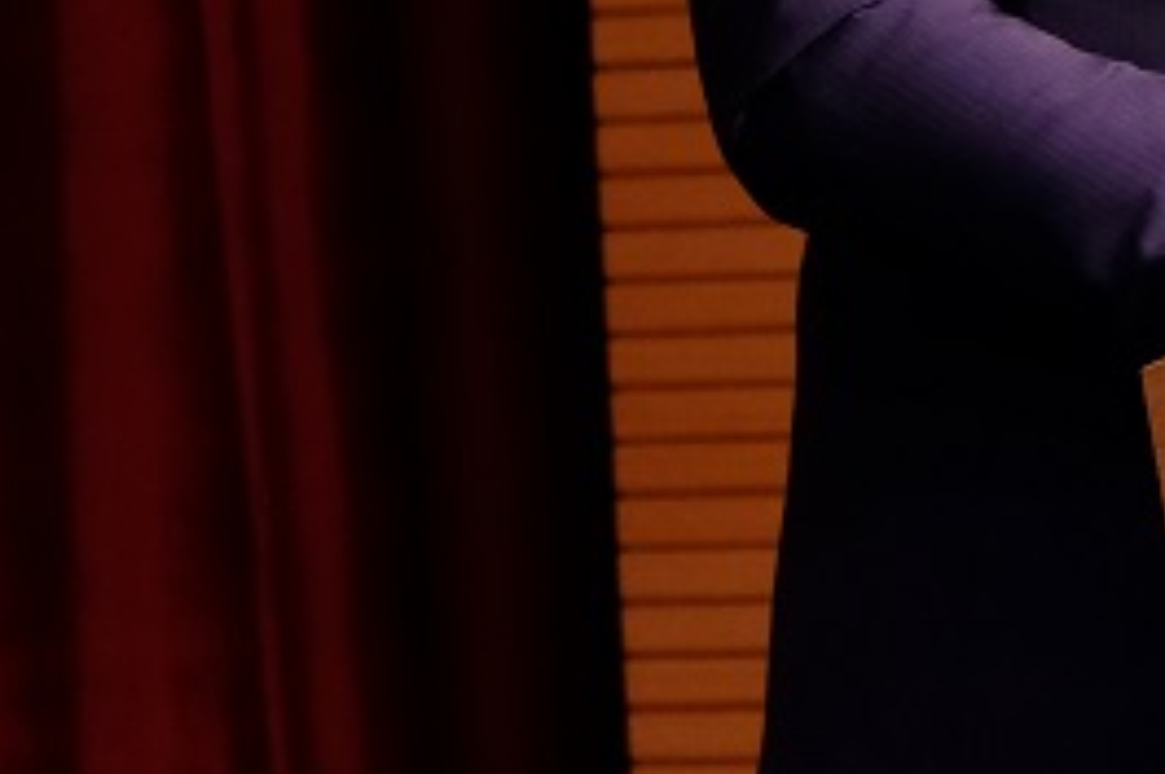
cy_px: 158
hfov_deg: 3.3
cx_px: 2176
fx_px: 20007
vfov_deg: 2.2
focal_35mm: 619
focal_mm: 80
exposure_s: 1/50
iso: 1600
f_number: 4
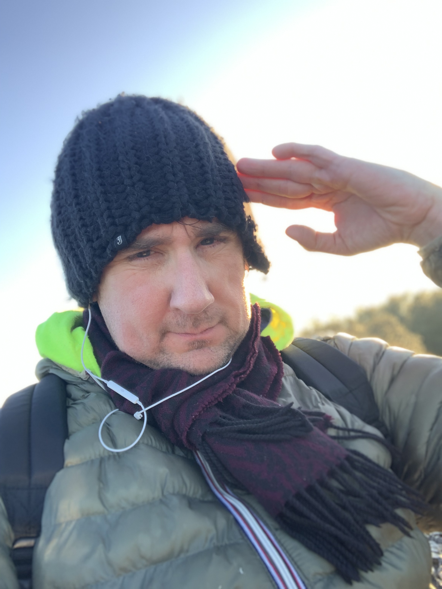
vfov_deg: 56.8
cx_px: 221
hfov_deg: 44.2
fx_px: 545
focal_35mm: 32
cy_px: 294
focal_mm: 2.87
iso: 32
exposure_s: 1/121
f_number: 2.2
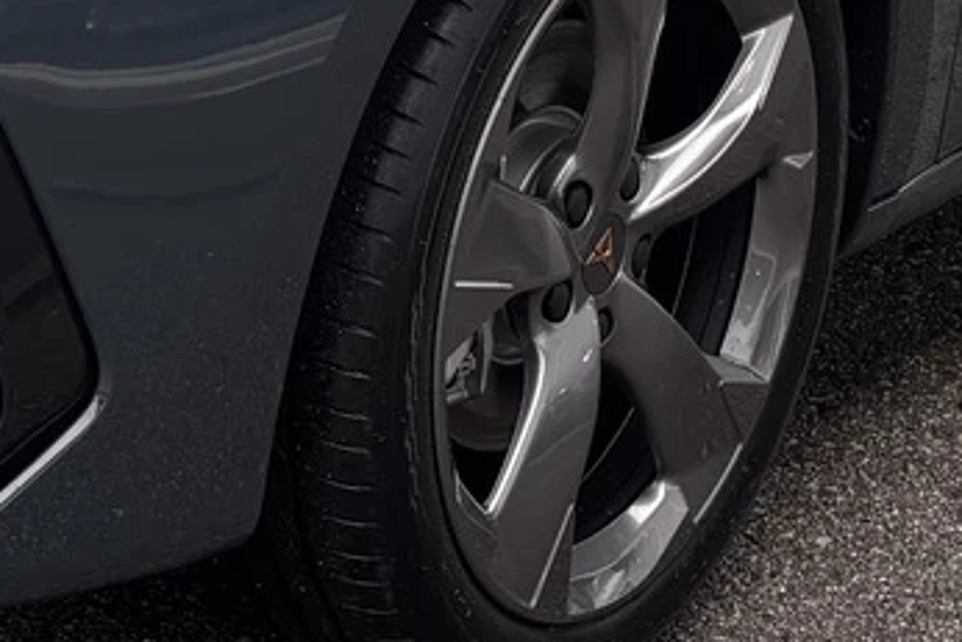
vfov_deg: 10.8
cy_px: -150
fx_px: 3342
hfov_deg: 16.2
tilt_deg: -14.3
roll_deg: -4.6
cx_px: 142
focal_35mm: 125
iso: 50
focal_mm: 5.96
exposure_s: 1/510
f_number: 1.6
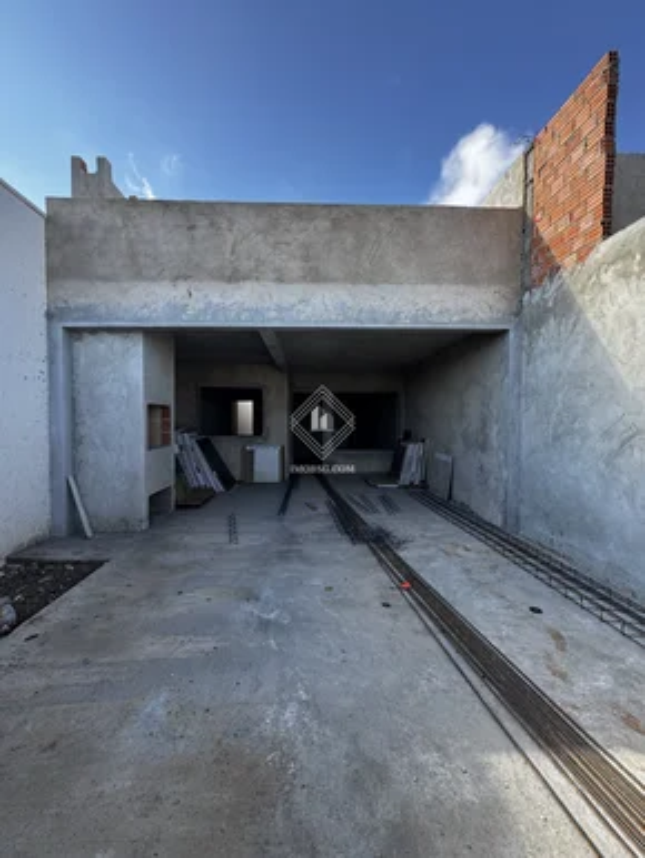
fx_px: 347
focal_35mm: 14
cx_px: 322
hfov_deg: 85.7
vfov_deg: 102.0
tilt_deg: -0.4
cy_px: 429
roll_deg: +0.2
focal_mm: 2.22
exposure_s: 1/204
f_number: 2.2
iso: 40
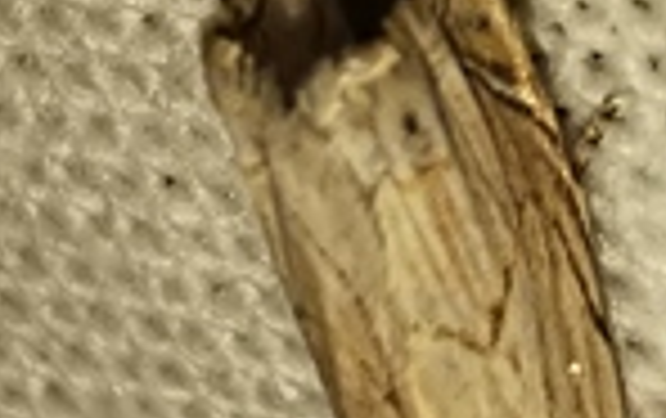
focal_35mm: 165
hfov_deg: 12.6
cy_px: -27
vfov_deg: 7.9
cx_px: 594
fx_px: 2999
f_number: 2.2
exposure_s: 1/269
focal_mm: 2.26
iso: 50
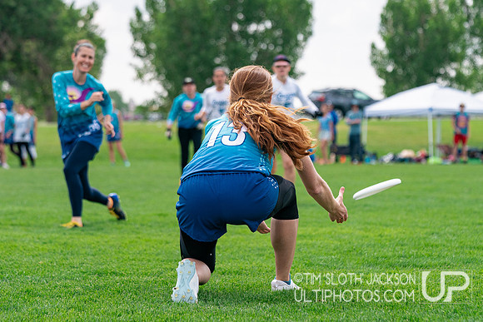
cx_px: 270
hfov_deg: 14.8
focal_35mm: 139
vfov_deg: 9.9
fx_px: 1863
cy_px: 129
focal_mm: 107
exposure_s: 1/5000
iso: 640
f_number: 4
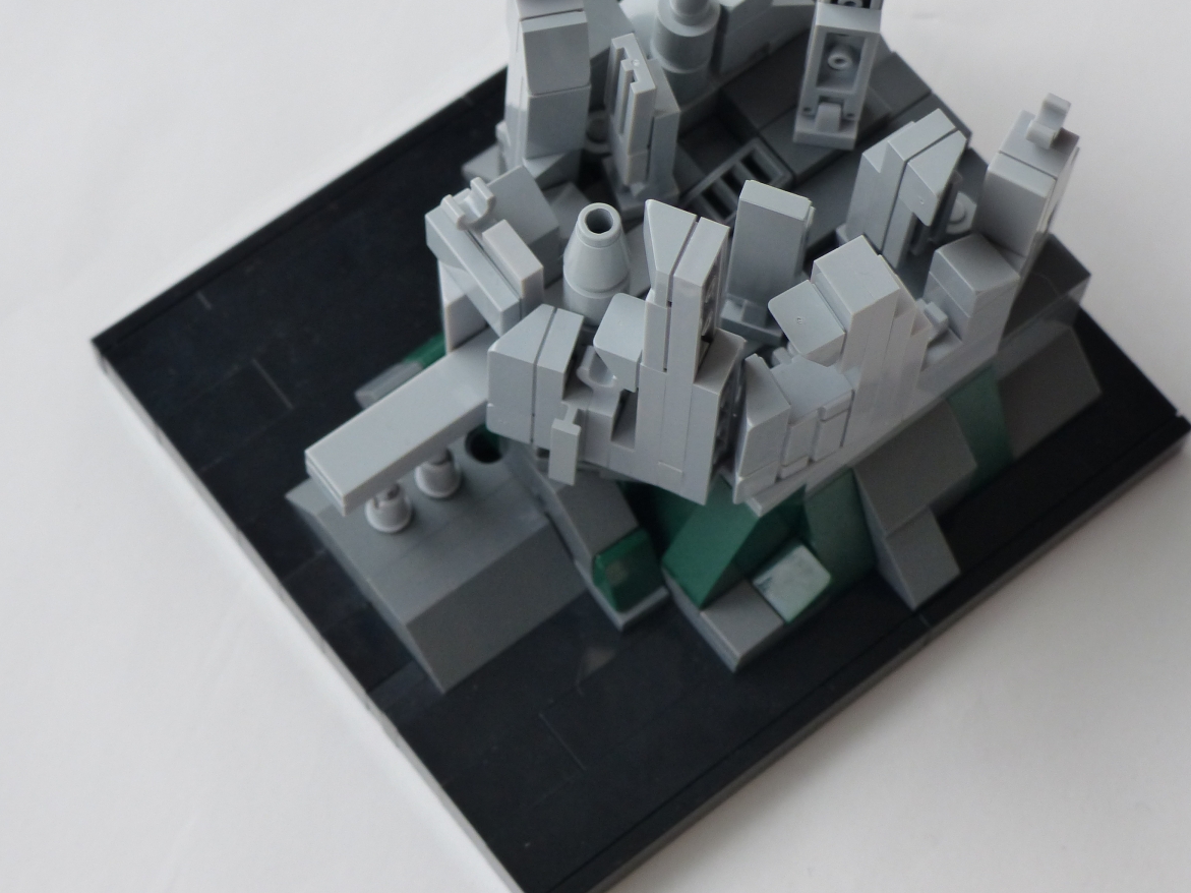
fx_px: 2821
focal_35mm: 82
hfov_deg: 23.8
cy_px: 416
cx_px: 546
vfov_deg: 18.0
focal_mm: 10.9
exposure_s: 1/100
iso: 160
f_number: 2.8
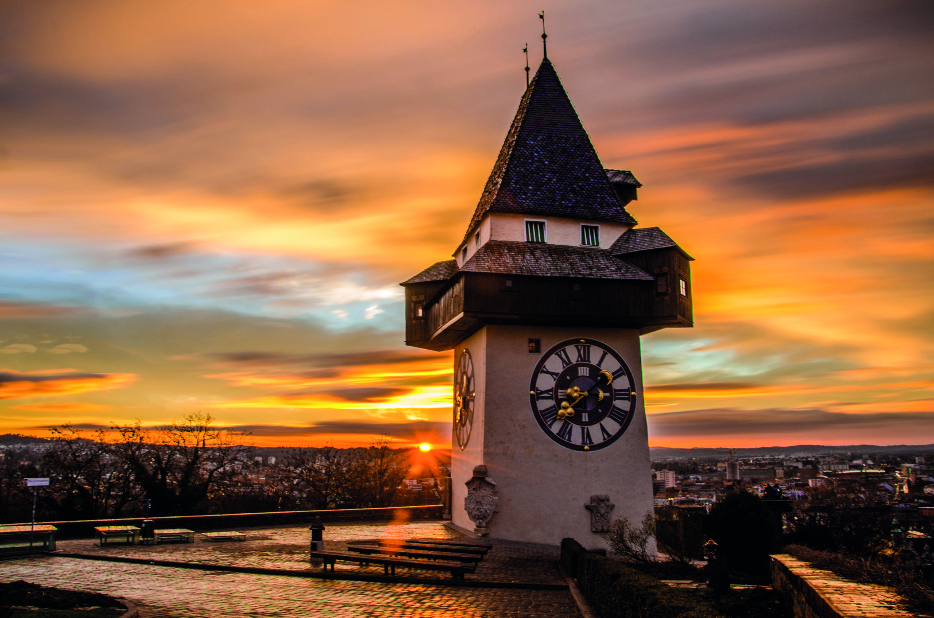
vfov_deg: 47.7
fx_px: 699
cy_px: 309
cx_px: 467
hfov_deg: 67.5
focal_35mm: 27
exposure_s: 61
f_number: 11
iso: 100
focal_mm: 18
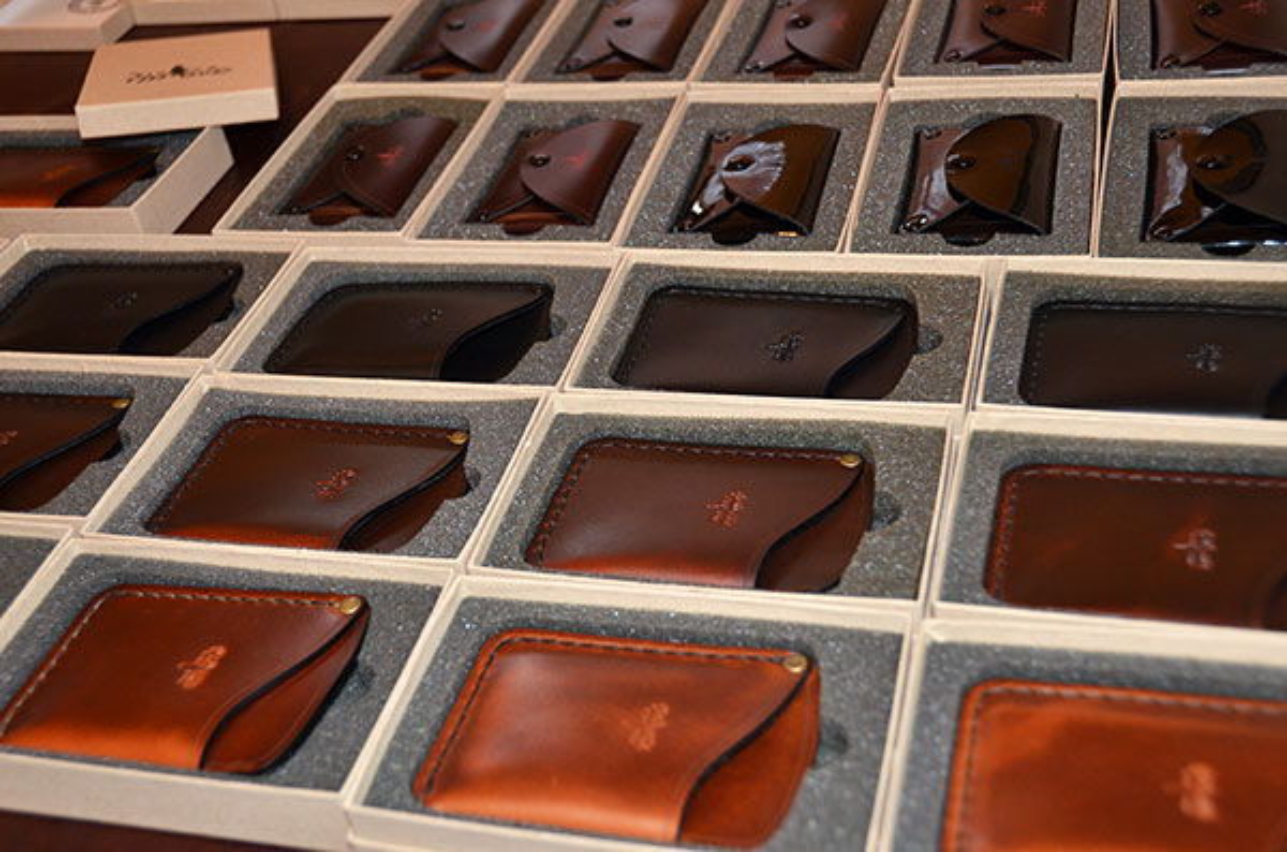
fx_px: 1658
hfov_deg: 42.4
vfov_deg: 28.8
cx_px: 644
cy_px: 426
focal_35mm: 46
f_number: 4
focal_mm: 31
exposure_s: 1/60
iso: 800
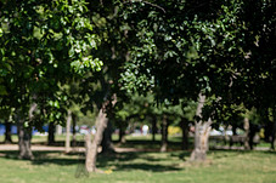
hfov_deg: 6.7
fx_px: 2352
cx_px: -75
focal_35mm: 307
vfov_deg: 4.5
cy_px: 215
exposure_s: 1/1600
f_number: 4
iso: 200
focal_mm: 120
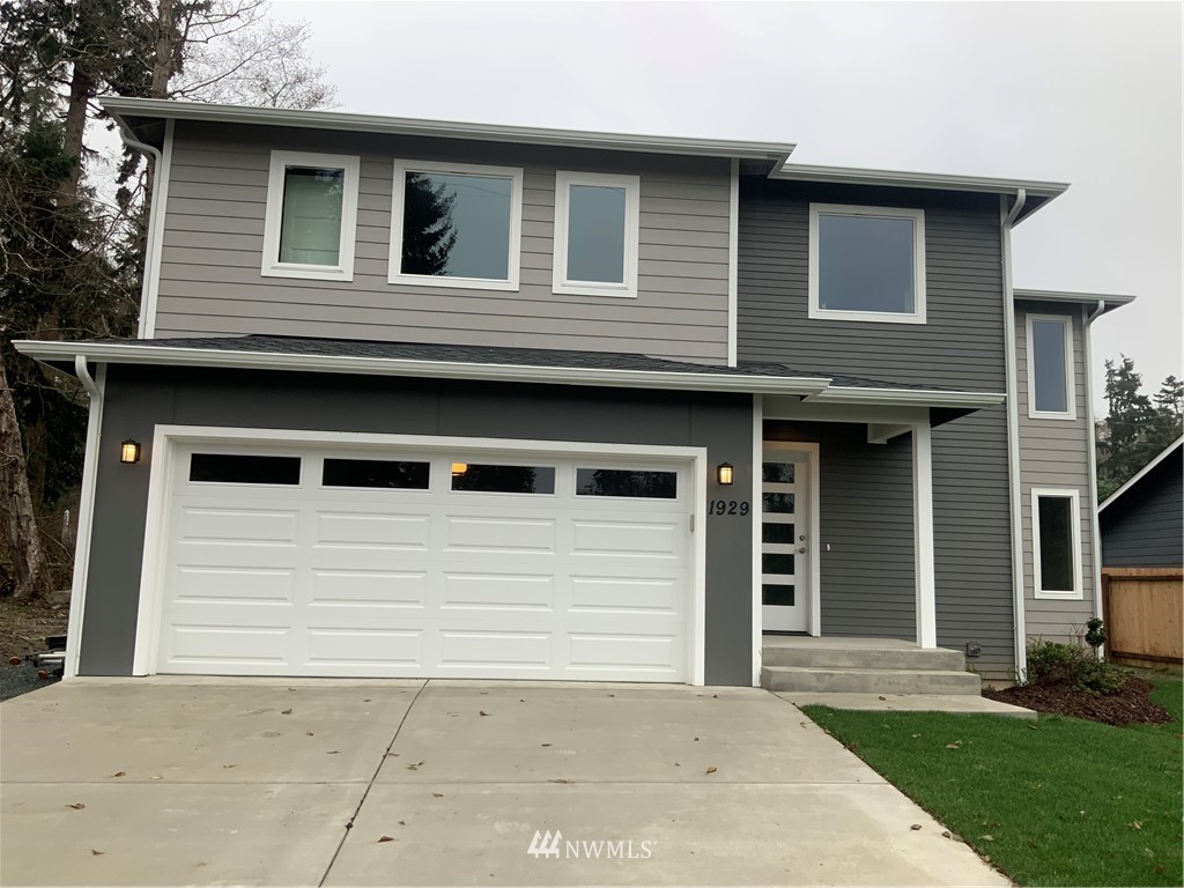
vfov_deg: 48.2
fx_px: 992
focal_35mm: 29
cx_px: 592
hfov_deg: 61.7
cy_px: 444
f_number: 1.8
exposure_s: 1/182
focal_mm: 3
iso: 16
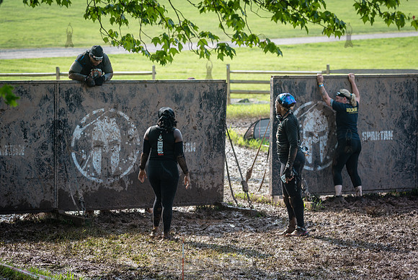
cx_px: 193
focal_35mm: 130
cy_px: 150
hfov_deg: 15.7
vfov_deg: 10.6
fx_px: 1511
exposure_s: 1/320
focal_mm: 120
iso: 250
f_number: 4.5
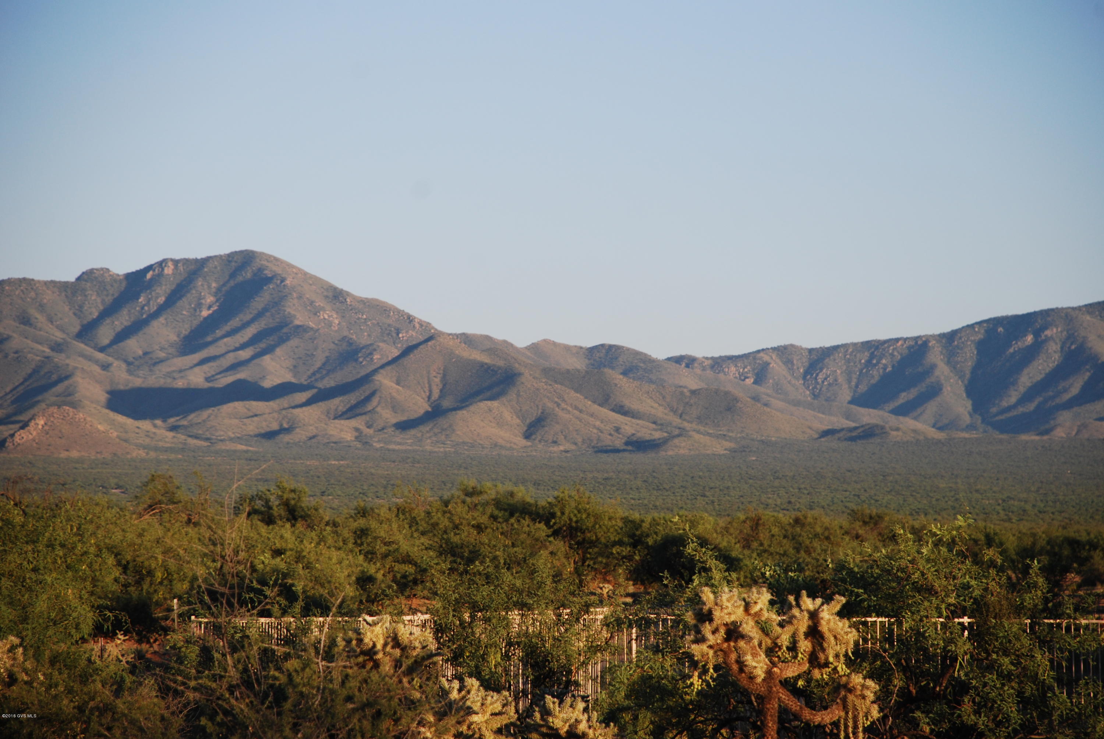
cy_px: 370
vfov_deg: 6.8
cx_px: 552
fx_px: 6217
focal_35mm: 202
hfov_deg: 10.1
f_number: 5.6
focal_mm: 135
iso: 200
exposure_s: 1/400
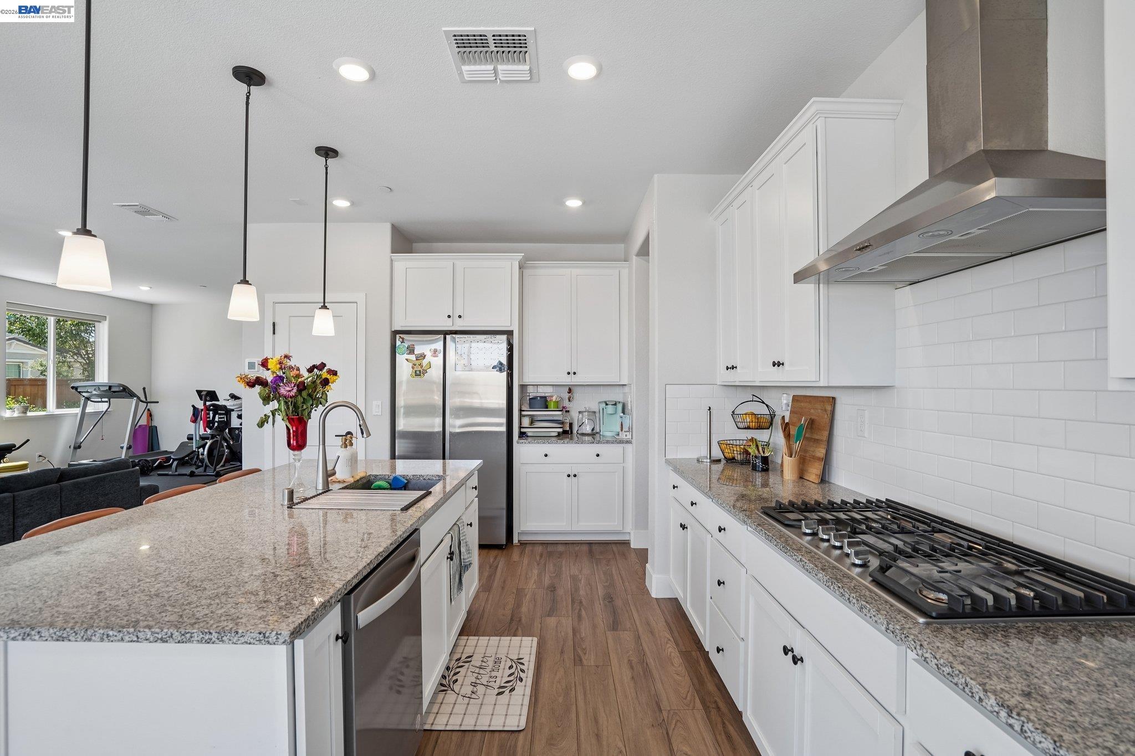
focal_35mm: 16
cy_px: 378
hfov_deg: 96.7
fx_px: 504
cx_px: 568
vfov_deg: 73.7
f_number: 8
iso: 320
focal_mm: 16
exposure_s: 1/25
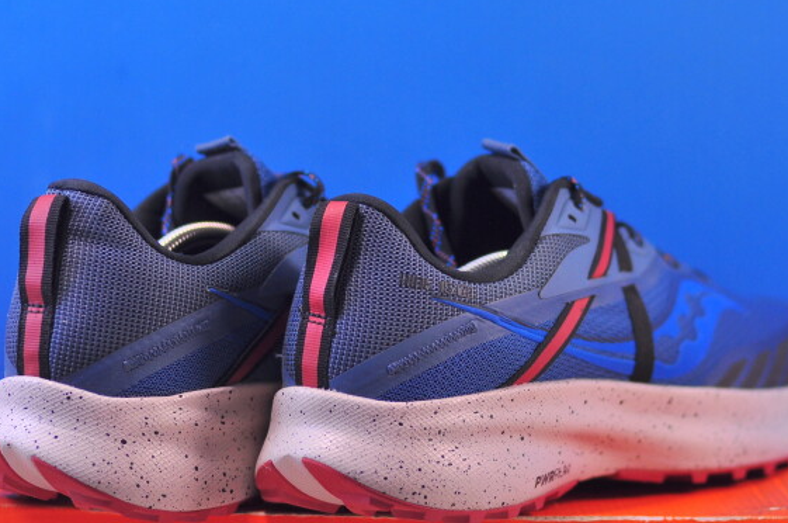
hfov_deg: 19.1
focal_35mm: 107
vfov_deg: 12.7
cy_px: 210
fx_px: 2338
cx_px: 399
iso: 250
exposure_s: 1/320
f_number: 2.2
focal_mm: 50
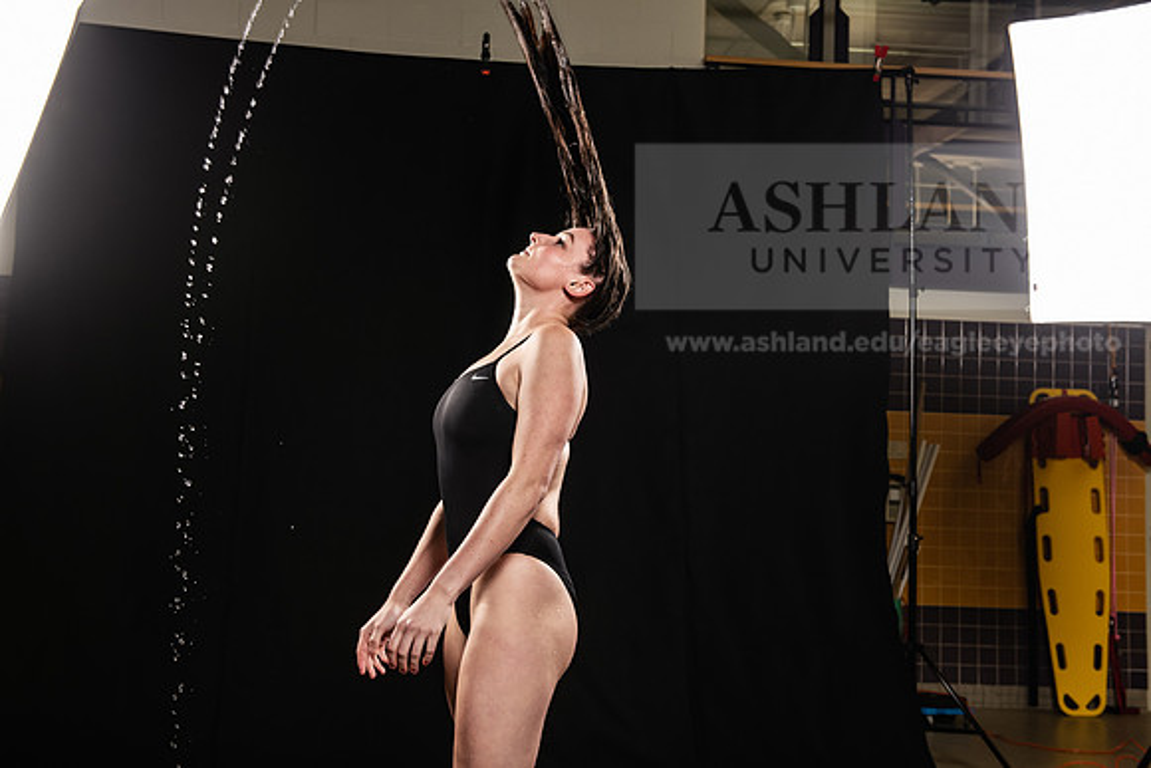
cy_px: 384
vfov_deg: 28.1
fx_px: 1535
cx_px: 576
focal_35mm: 48
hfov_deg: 41.1
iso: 500
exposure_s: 1/200
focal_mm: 48
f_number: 6.3
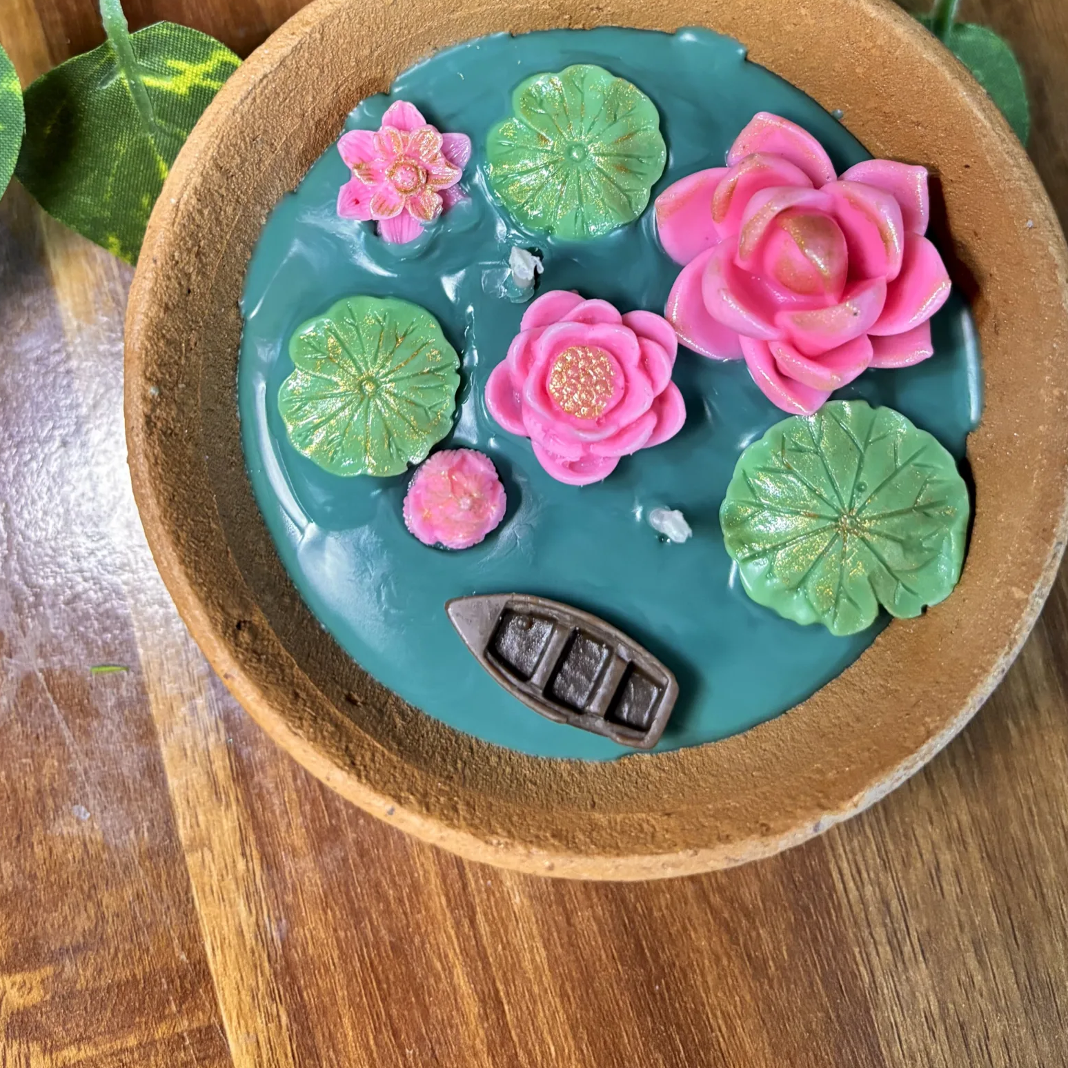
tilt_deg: -81.2
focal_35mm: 38
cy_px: 191
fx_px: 1326
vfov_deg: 41.7
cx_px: 523
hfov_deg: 43.9
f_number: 1.6
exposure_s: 1/50
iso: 400
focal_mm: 5.96
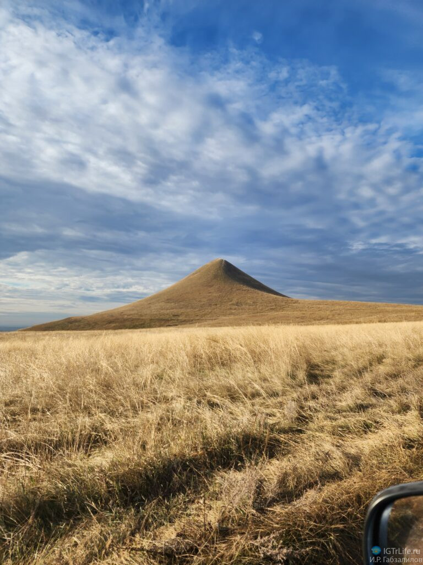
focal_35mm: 23
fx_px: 375
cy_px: 282
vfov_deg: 73.9
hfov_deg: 58.9
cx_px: 212
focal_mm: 6.4
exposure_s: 1/929
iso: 12
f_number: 1.8
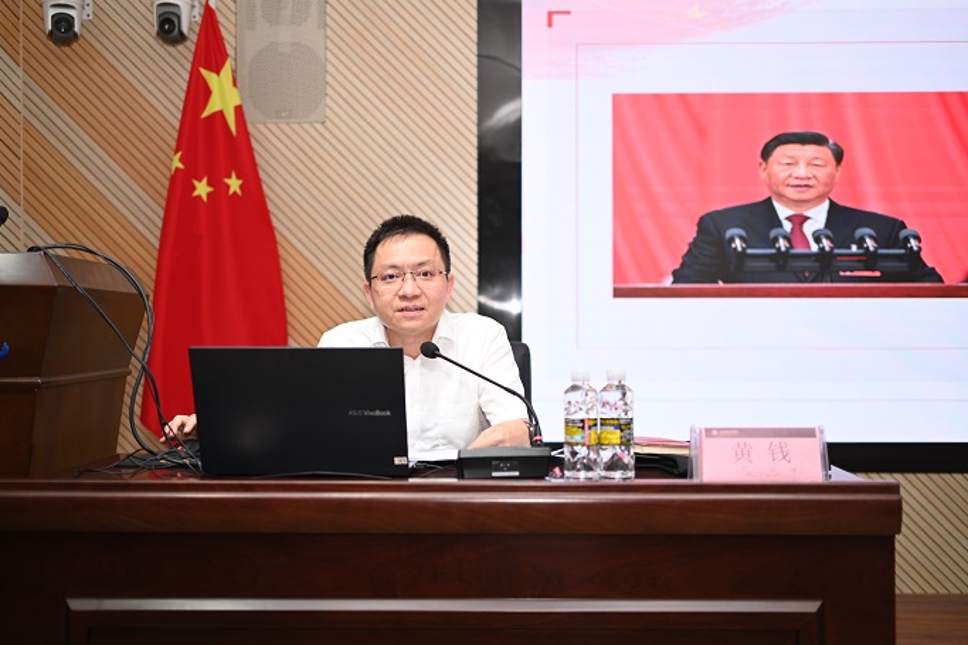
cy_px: 318
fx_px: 1102
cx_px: 486
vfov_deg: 32.6
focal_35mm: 41
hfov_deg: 47.4
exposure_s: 1/125
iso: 140
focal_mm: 40
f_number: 2
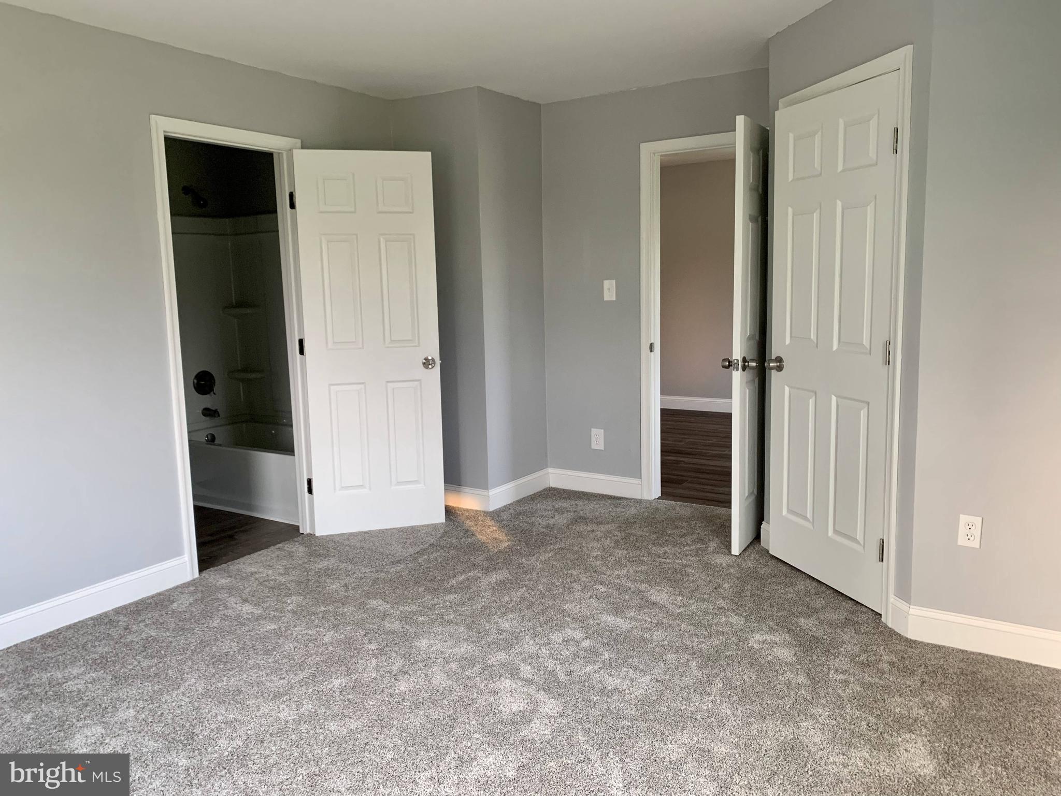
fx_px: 797
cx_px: 530
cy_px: 398
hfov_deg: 67.3
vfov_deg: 53.1
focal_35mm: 26
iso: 160
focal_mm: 4.2
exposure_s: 1/60
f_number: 1.8
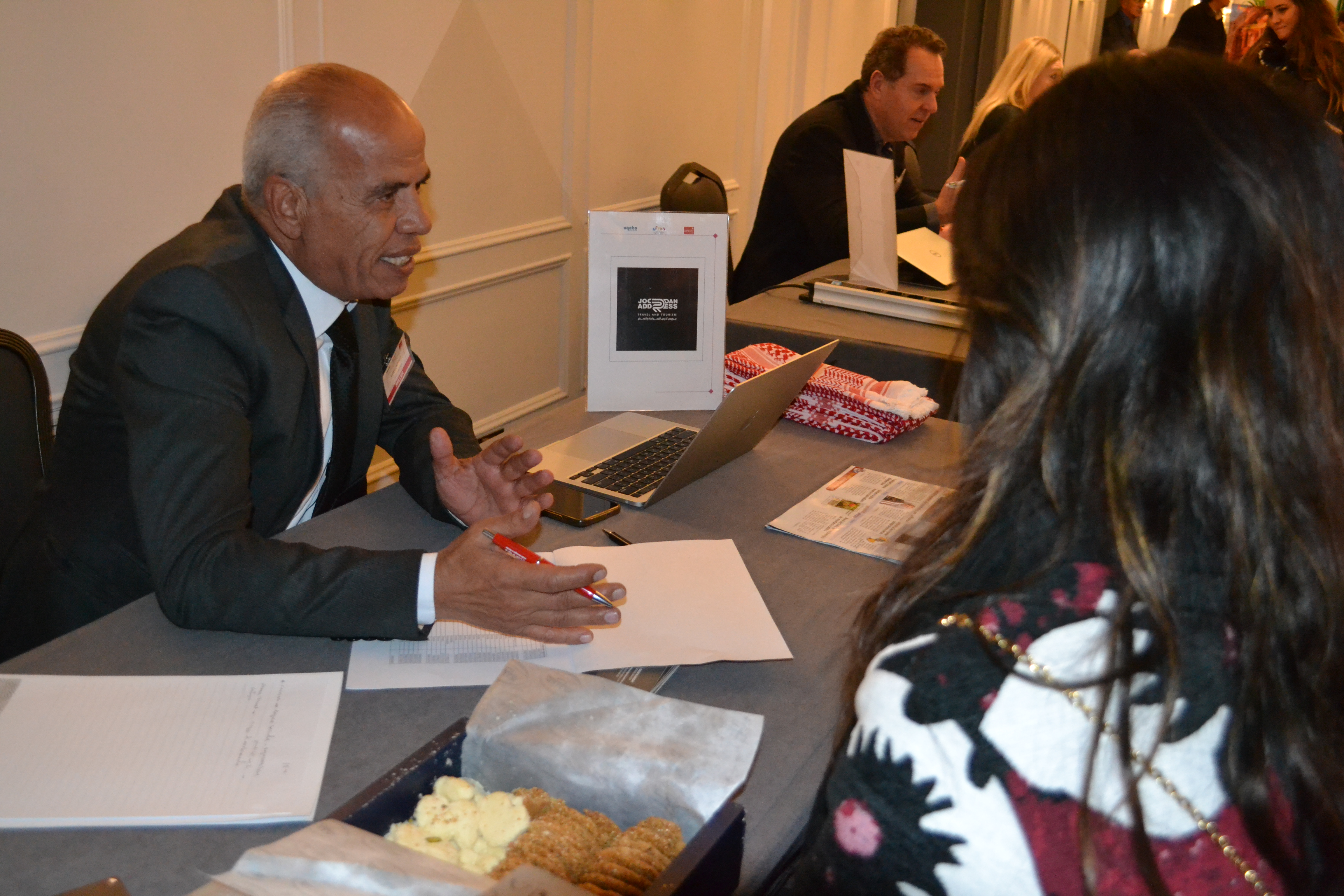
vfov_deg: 40.0
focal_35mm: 33
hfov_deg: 57.2
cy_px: 448
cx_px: 672
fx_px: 1232
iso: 3200
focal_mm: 22
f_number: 4
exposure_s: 1/160
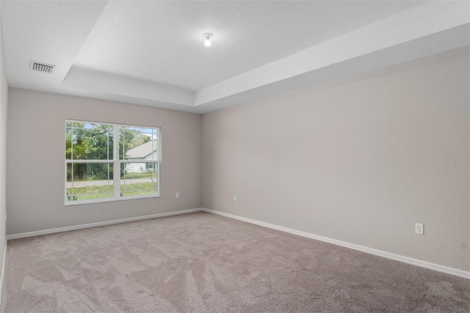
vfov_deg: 63.2
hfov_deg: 85.4
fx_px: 255
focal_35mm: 20
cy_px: 156
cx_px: 235
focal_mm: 13
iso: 320
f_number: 8
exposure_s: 1/4
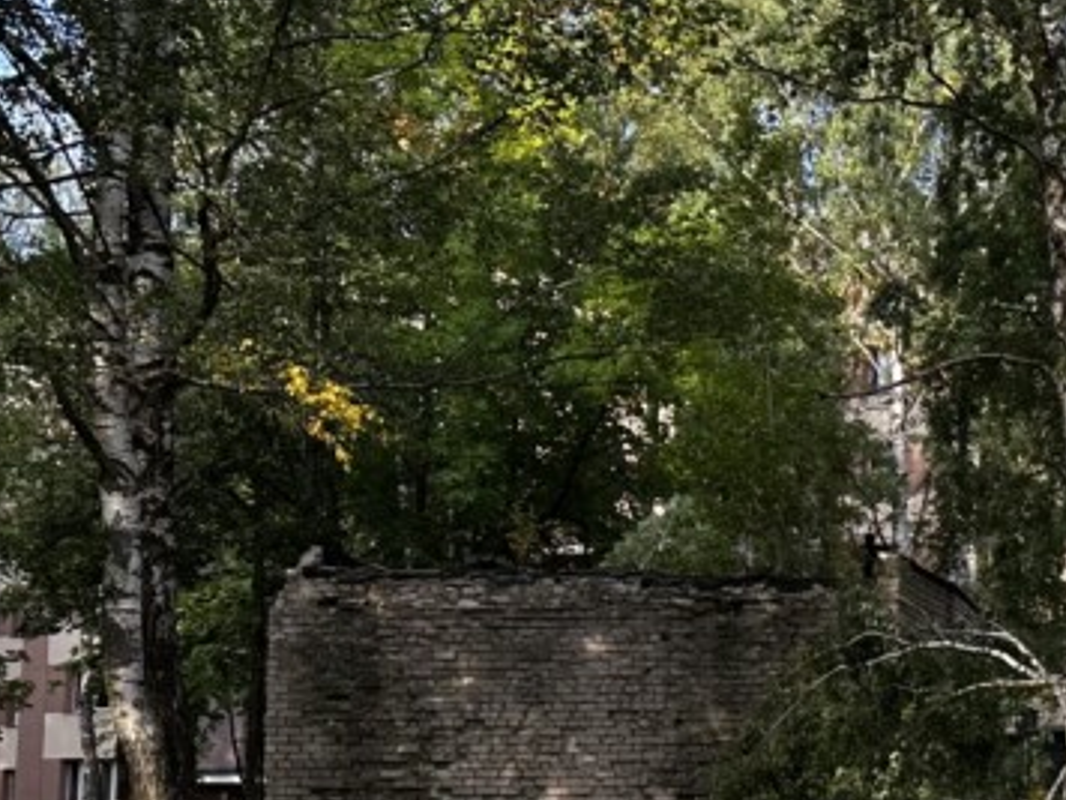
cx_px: 1653
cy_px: 686
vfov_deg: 18.0
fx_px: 2494
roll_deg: -1.7
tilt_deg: +8.0
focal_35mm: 81
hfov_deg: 20.3
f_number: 1.78
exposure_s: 1/392
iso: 80
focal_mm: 6.86
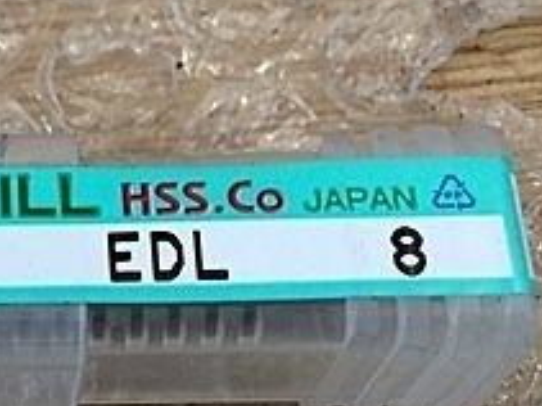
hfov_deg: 20.9
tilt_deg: -67.1
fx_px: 1377
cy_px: 296
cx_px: -95
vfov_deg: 16.7
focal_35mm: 88
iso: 32
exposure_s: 1/30
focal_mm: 4.15
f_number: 2.2
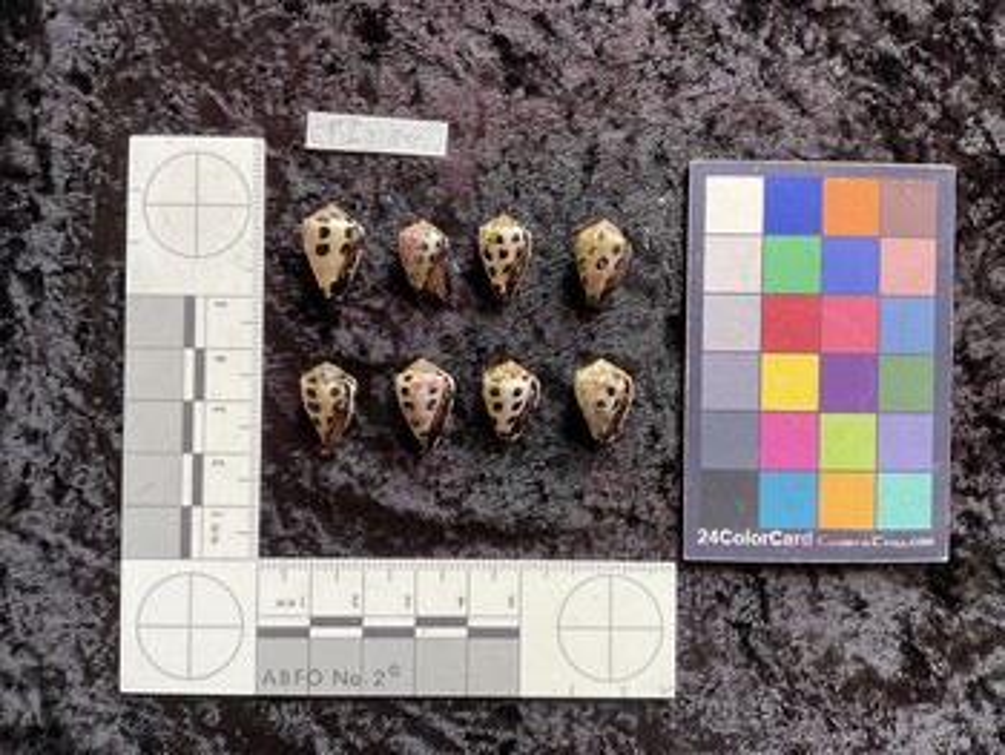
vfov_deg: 48.3
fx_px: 843
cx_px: 502
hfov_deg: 61.6
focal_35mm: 29
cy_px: 378
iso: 32
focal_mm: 3
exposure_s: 1/60
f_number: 1.8
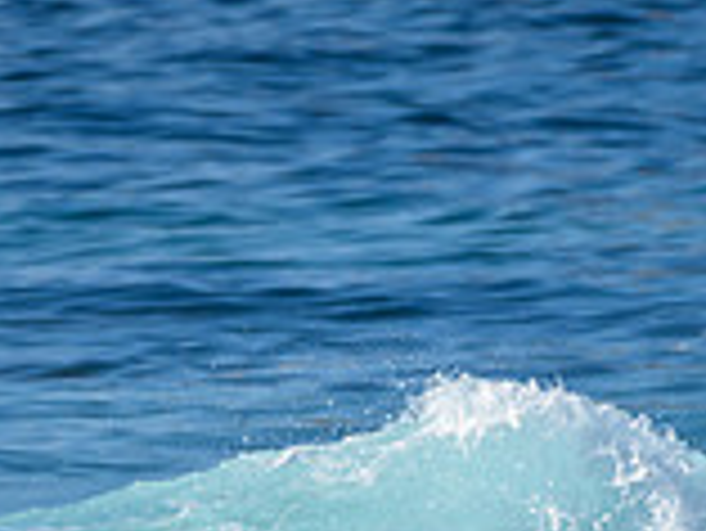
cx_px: 389
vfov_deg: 0.7
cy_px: 576
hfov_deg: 0.9
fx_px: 44332
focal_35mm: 2172
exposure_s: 1/2000
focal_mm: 500
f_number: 5.6
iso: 160
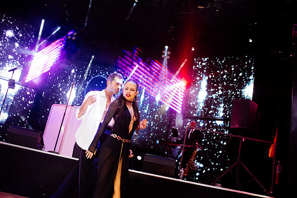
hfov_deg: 54.4
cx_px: 148
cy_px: 99
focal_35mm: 35
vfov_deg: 37.9
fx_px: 289
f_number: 3.2
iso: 2500
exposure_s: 1/200
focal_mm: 35
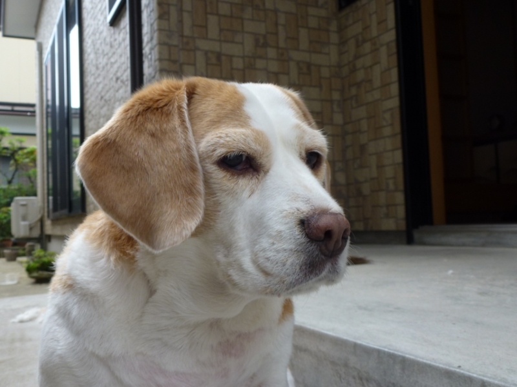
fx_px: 508
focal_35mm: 34
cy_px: 194
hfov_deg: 54.0
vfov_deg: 41.8
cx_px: 258
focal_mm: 5.9
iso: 100
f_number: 3.6
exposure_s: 1/100
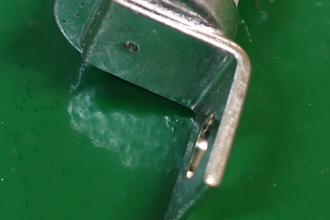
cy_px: -43
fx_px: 953
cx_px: 183
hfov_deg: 19.6
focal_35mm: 104
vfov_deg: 12.8
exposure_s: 1/25
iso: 800
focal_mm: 13.92
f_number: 2.8
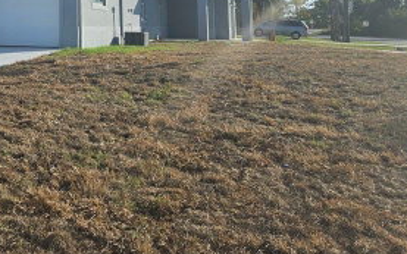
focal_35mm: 45
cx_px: 53
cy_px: -21
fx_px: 499
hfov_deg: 41.4
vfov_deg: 26.5
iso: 25
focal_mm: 5.4
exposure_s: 1/2470
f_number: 1.8
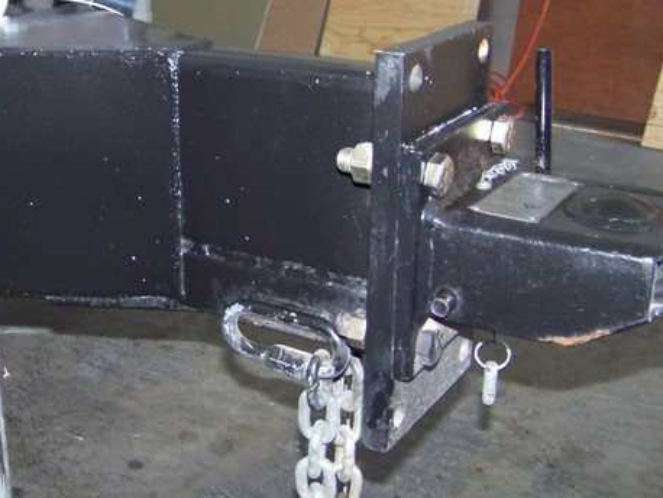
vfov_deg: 26.6
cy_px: 218
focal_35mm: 55
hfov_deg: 34.5
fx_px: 1054
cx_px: 213
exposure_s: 1/30
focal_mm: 5.85
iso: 200
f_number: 2.8
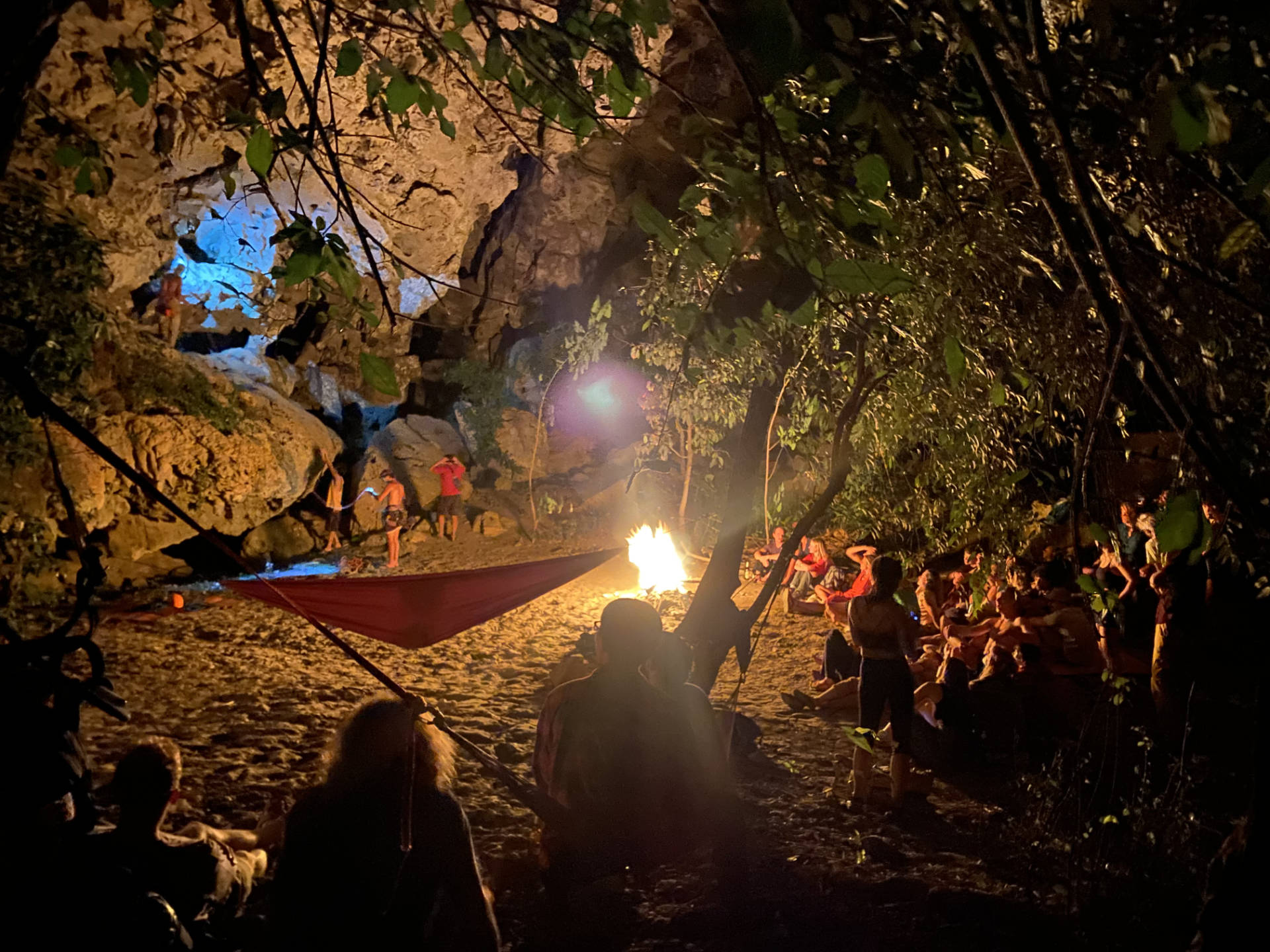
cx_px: 635
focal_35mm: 26
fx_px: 954
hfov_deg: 67.3
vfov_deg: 53.1
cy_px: 476
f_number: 1.8
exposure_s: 1/8
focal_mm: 4.2
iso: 1250
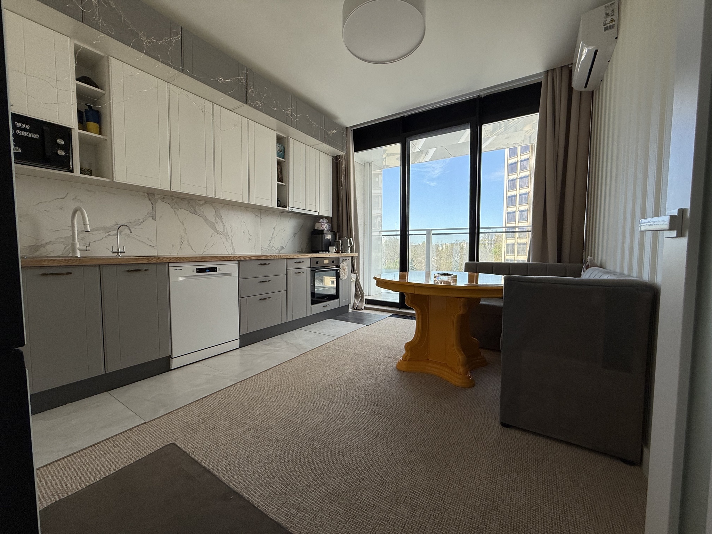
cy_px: 267
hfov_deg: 102.1
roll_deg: +0.6
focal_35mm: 14
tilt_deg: -2.8
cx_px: 356
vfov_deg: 85.7
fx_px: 288
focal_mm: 2.22
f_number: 2.2
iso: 64
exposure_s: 1/321
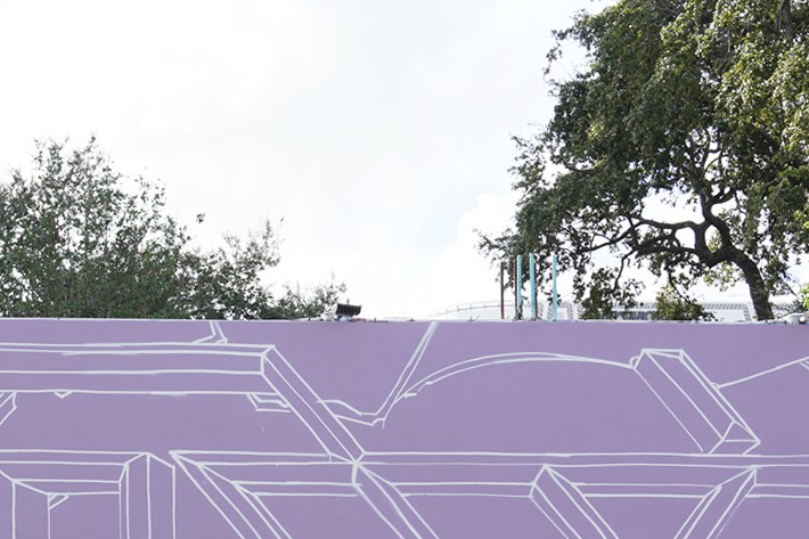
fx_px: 2089
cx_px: -83
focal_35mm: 93
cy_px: 693
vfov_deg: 14.1
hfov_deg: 20.8
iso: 100
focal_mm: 33
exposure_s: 1/100
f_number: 9
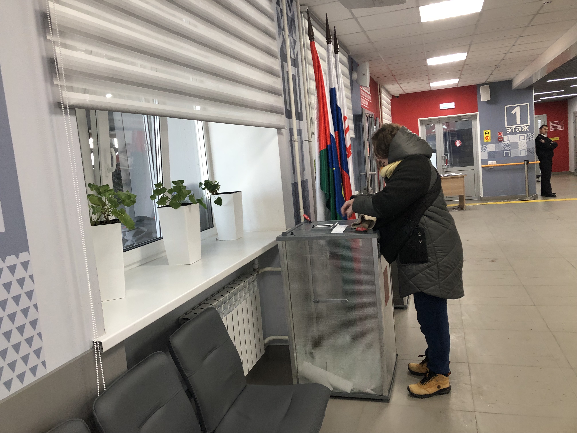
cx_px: 288
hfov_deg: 63.4
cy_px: 216
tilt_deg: -4.5
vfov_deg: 49.7
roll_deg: +5.5
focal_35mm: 28
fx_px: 467
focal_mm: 3.99
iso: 32
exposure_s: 1/25
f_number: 1.8
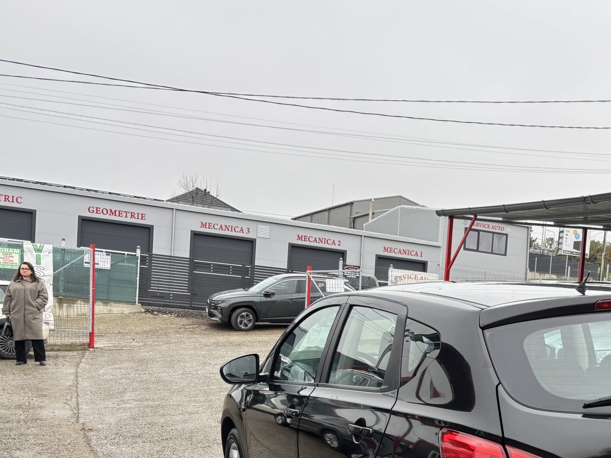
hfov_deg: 38.3
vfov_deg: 29.9
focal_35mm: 47
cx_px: 522
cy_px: 385
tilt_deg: -3.1
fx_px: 830
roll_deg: -5.2
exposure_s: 1/121
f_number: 1.6
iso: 40
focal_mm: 5.96
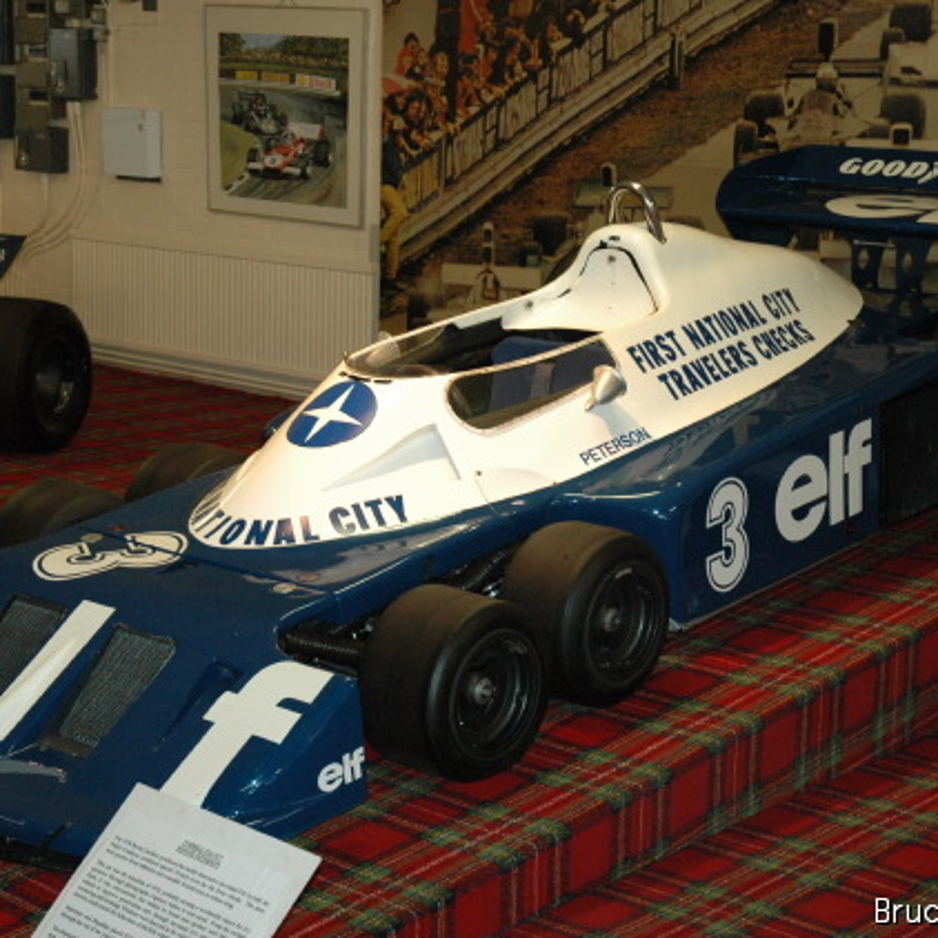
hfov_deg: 25.5
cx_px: 460
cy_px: 468
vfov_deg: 25.5
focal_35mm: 68
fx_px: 2074
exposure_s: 1/60
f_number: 4.2
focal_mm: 35
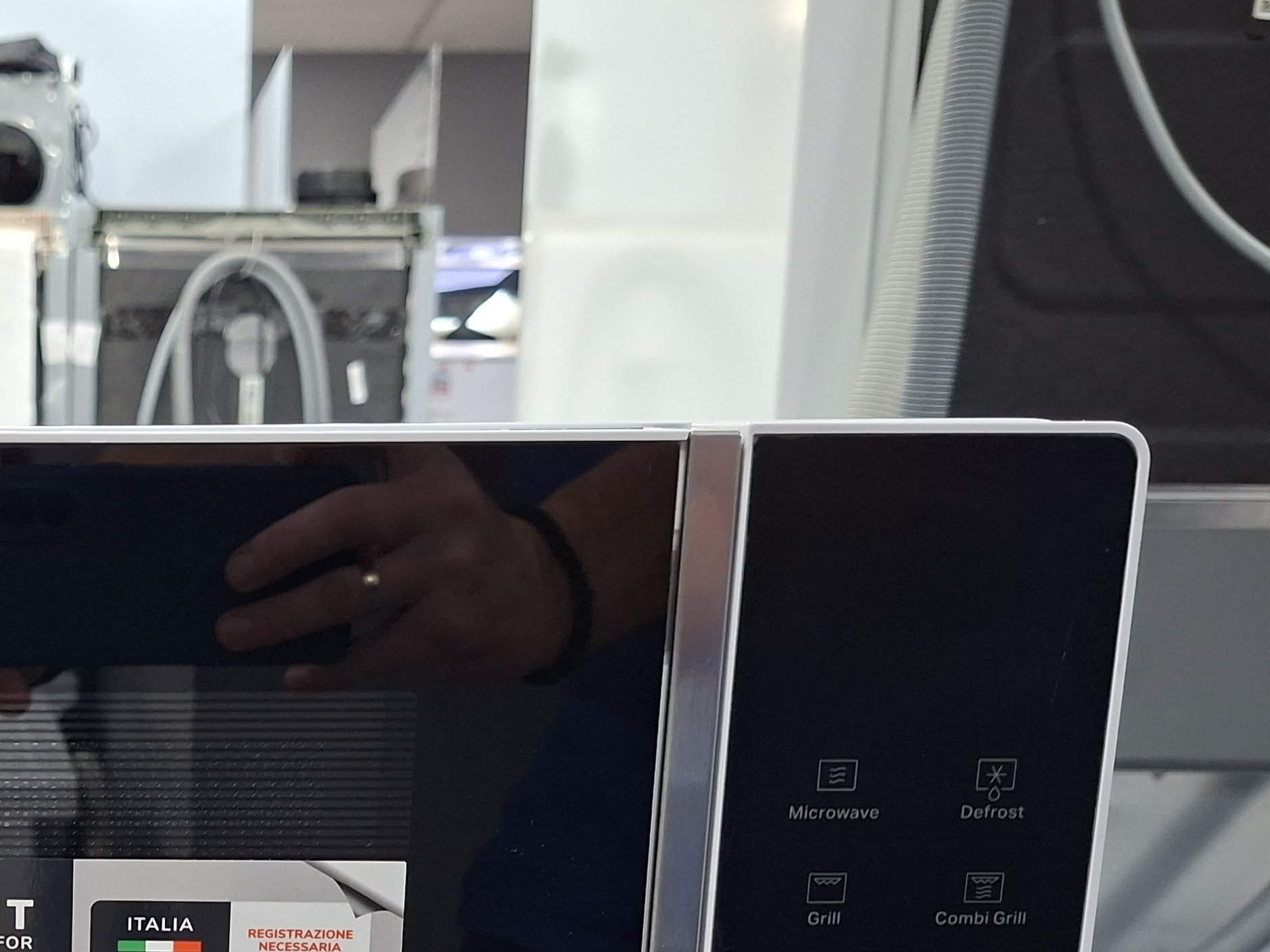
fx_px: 1797
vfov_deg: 28.2
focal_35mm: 49
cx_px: -5
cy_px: 905
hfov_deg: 35.2
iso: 250
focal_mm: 5.54
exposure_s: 1/50
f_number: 1.8
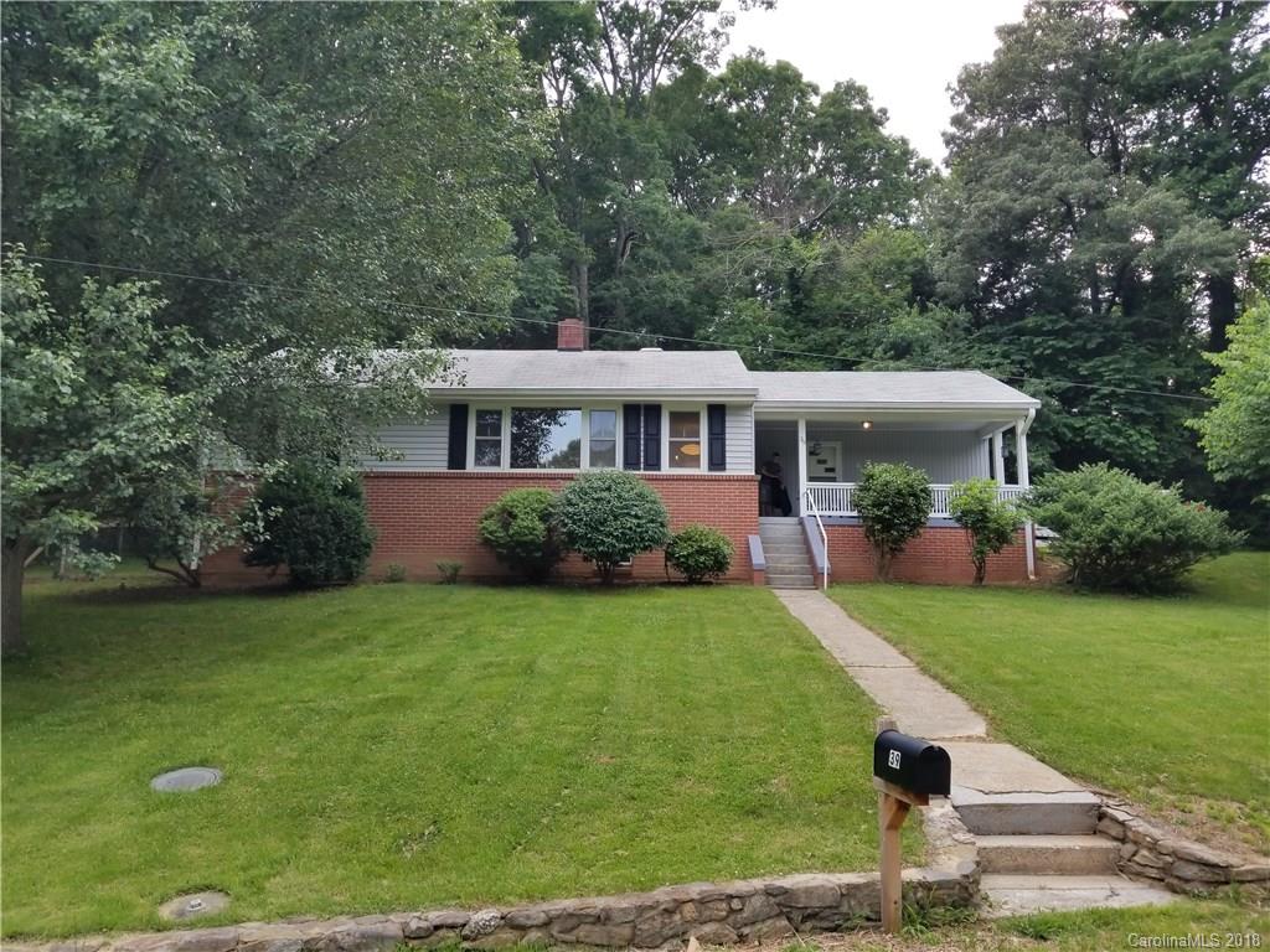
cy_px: 476
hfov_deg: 67.3
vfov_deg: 53.1
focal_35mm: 26
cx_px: 635
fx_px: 954
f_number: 1.7
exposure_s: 1/229
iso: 50
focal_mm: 4.25
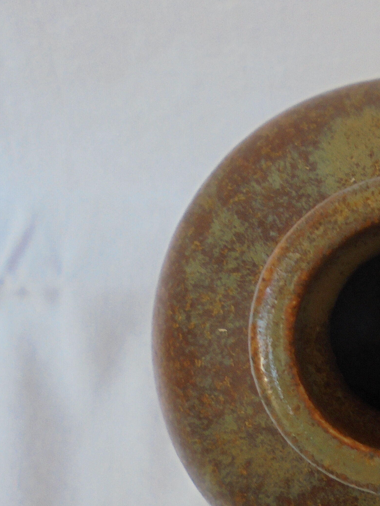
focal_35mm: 65
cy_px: 272
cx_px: 418
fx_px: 951
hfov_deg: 21.4
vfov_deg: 29.8
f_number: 3.5
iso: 100
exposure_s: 1/30
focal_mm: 4.6
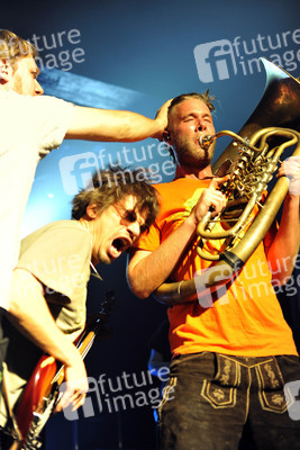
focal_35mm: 50
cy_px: 225
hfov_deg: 27.0
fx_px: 624
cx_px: 150
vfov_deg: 39.6
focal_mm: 50
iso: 1600
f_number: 2.8
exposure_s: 1/160
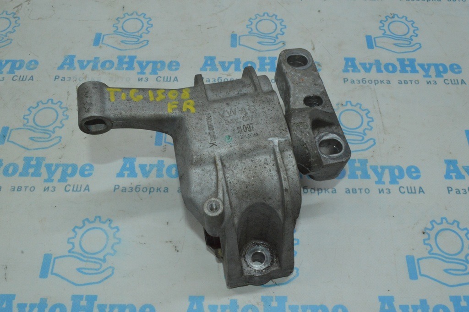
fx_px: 449
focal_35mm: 34
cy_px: 156
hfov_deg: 55.1
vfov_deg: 38.3
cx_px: 234
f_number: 25
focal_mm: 23
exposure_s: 1/50
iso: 3600
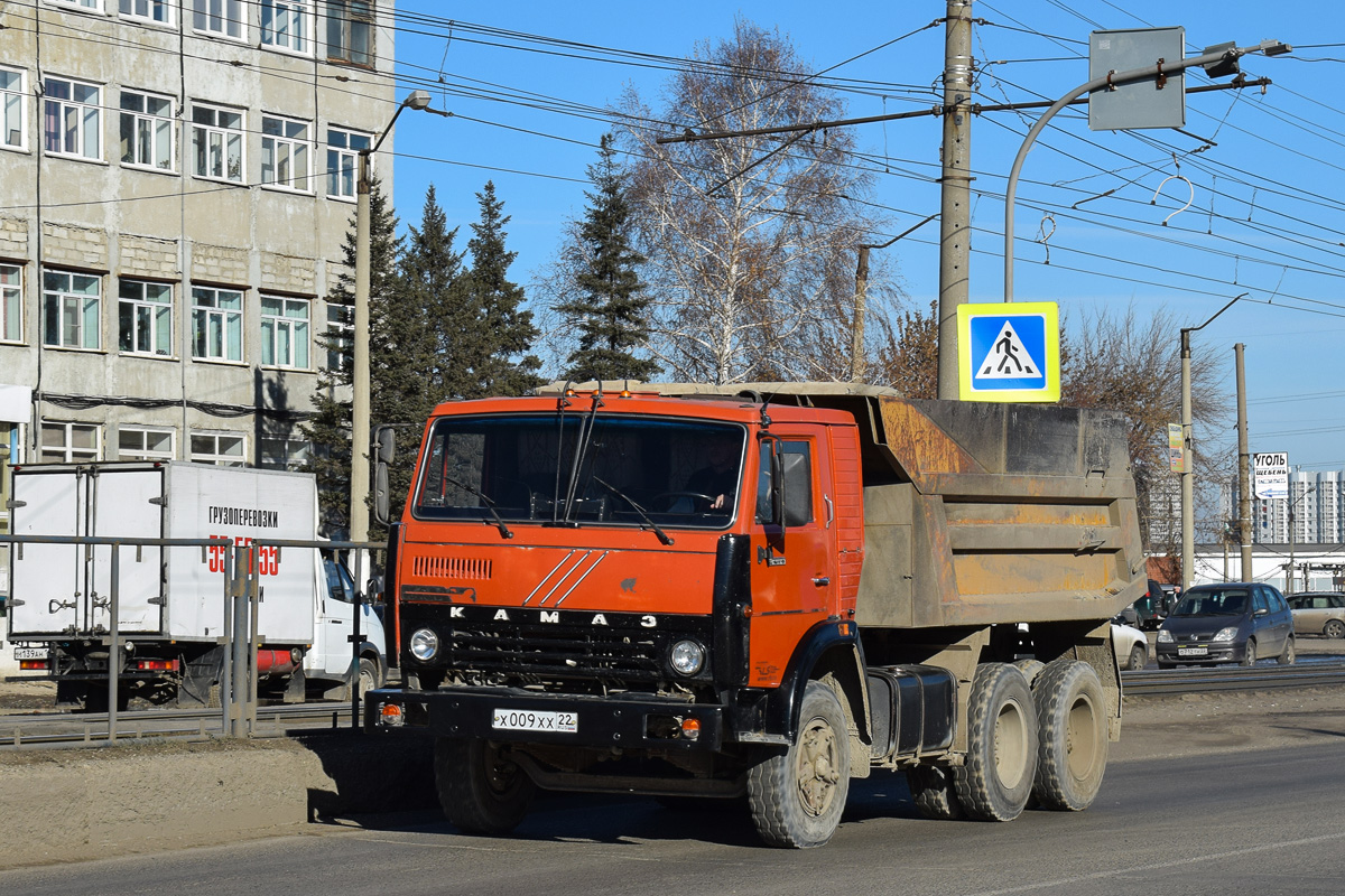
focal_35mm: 82
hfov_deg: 24.6
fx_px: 3082
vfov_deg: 16.6
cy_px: 448
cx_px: 672
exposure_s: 1/400
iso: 200
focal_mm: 55
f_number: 10
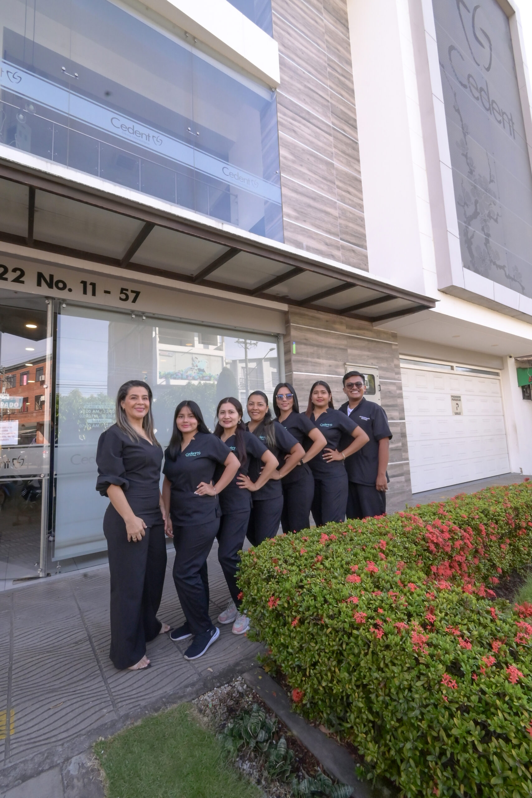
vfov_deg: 100.4
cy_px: 399
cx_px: 266
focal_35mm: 15
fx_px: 332
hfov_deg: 77.3
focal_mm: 10
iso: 1000
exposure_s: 1/80
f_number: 16
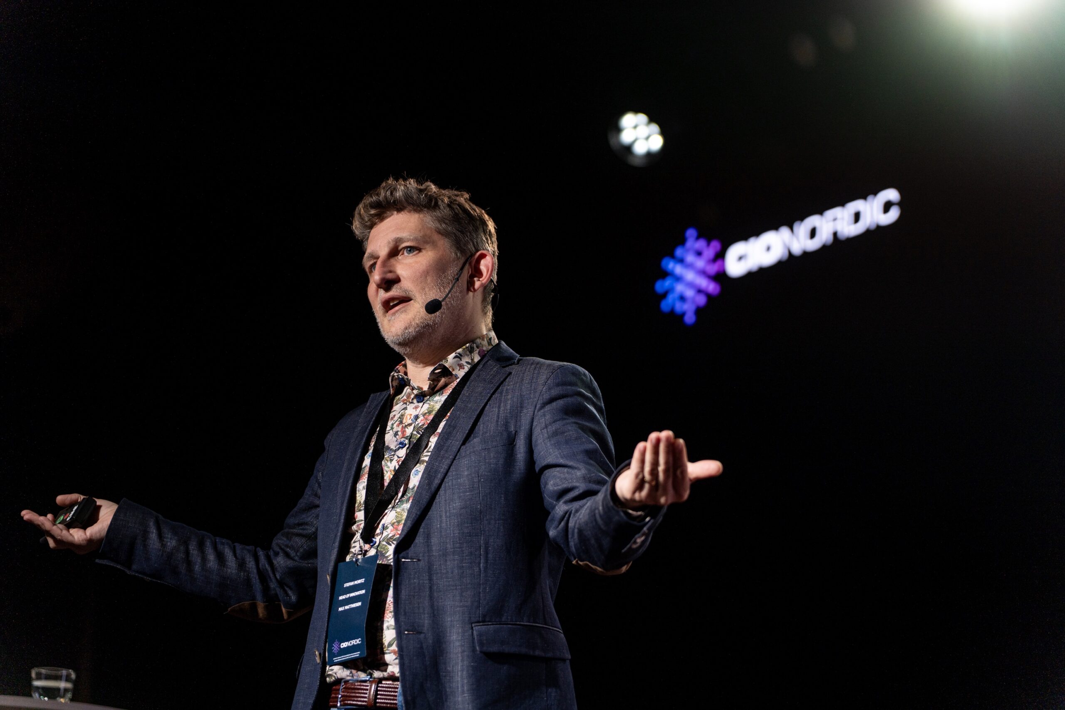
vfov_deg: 13.8
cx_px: 532
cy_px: 355
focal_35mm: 99
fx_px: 2929
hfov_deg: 20.6
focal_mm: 99
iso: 160
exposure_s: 1/125
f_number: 2.8
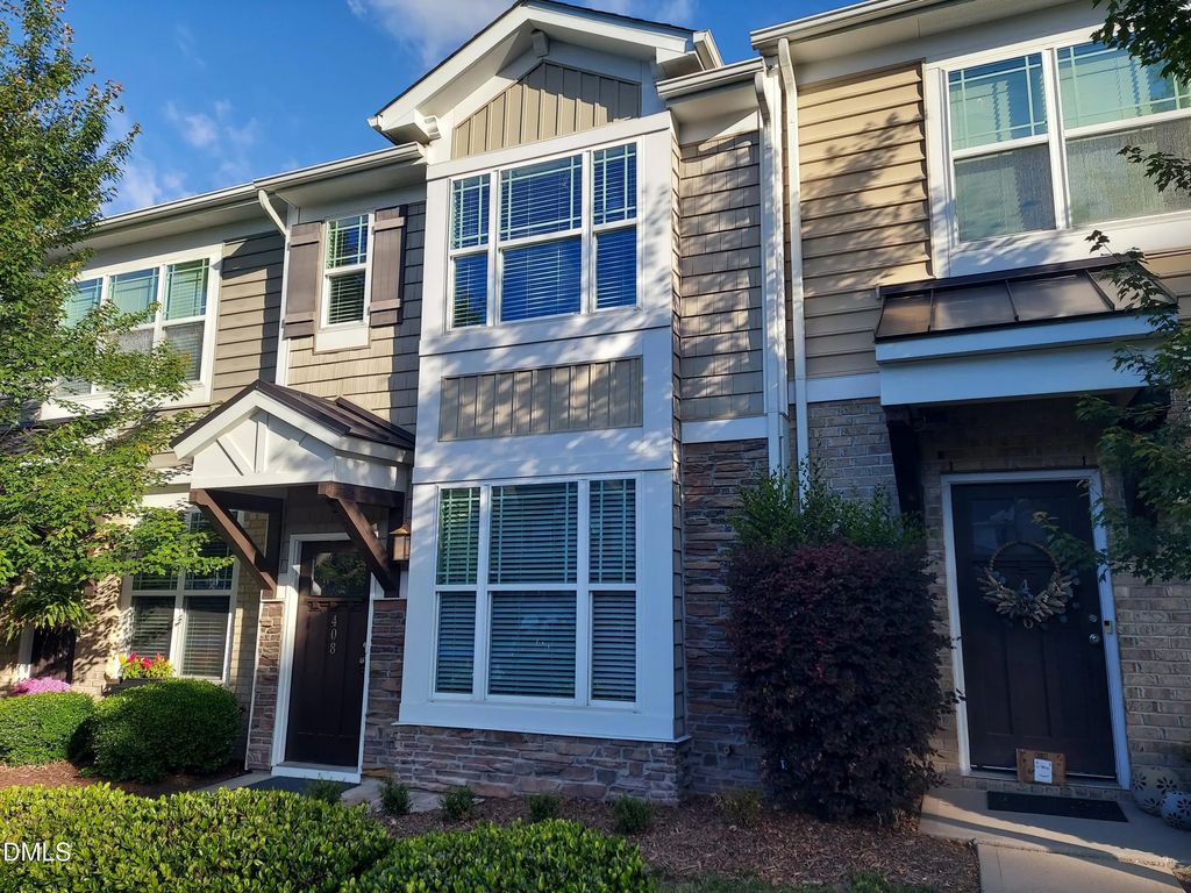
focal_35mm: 24
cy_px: 446
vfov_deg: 56.8
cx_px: 596
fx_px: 826
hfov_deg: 71.6
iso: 50
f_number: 1.8
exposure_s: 1/752
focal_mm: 5.23
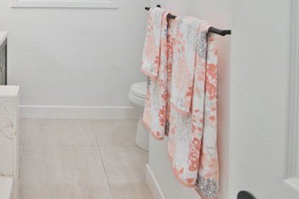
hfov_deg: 49.9
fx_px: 291
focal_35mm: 35
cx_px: 44
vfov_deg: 32.4
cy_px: -30
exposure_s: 1/640
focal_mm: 14
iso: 400
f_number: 5.6
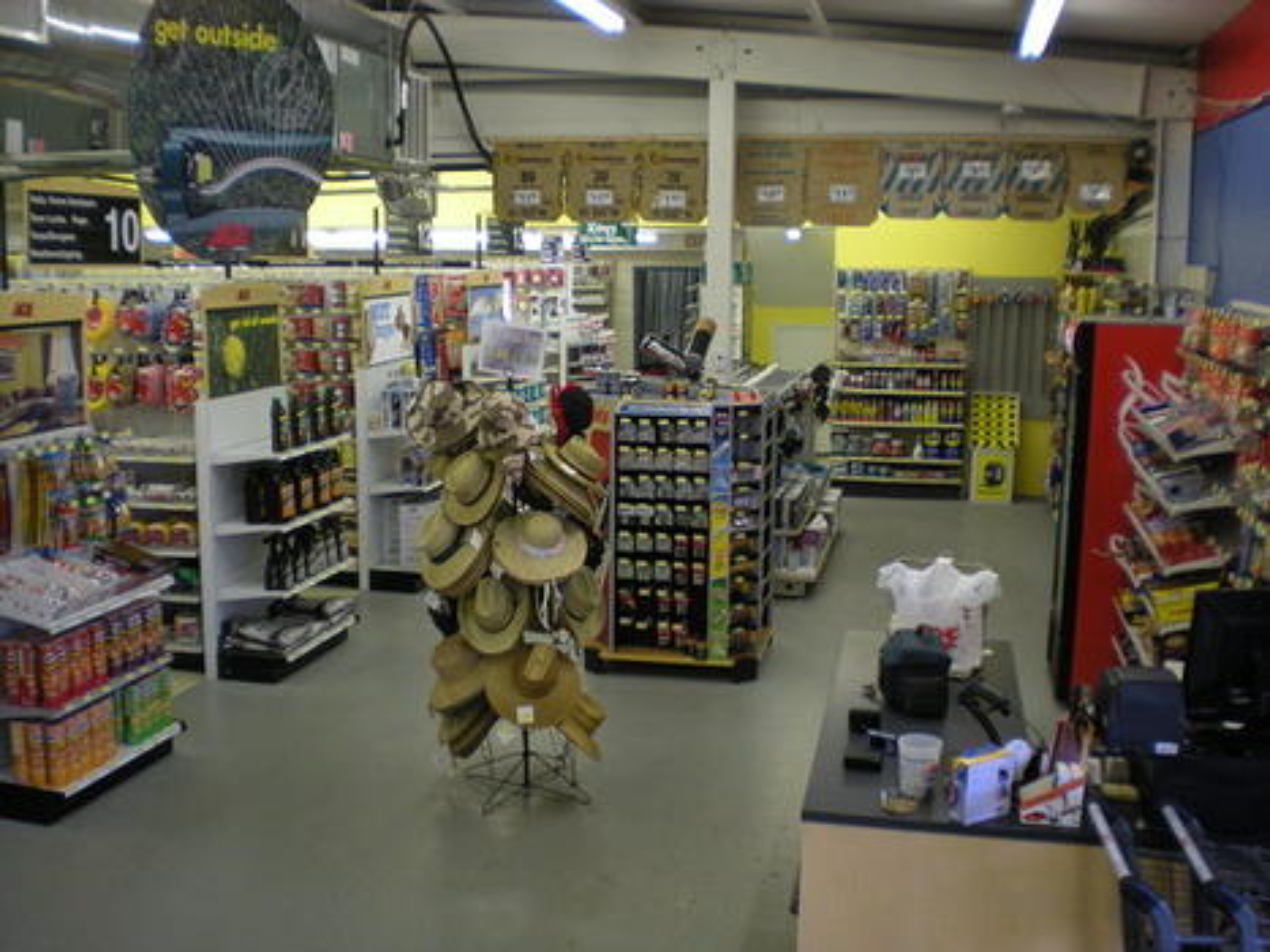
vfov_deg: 37.7
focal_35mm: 38
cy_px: 476
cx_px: 635
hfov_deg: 49.0
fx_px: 1394
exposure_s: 1/48
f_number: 3.1
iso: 200
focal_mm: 6.3
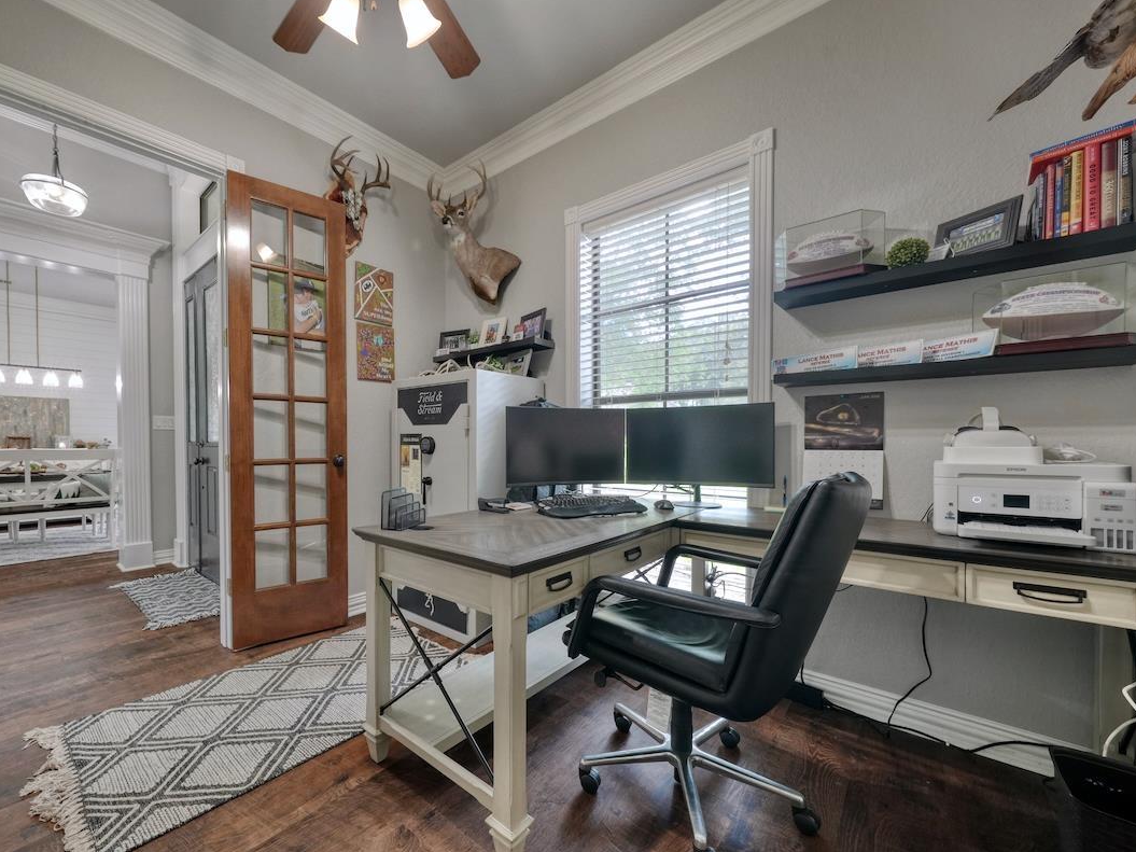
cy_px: 452
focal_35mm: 14
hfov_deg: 101.2
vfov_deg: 85.6
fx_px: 459
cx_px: 478
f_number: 9
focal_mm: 12
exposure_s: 1/1.25
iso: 2000
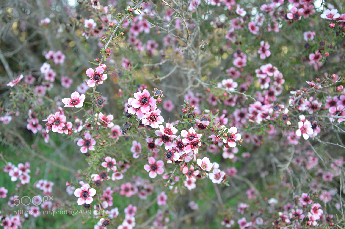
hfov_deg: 46.4
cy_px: 114
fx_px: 402
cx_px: 172
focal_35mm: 42
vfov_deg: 31.8
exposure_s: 1/80
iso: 400
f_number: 4.5
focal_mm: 28
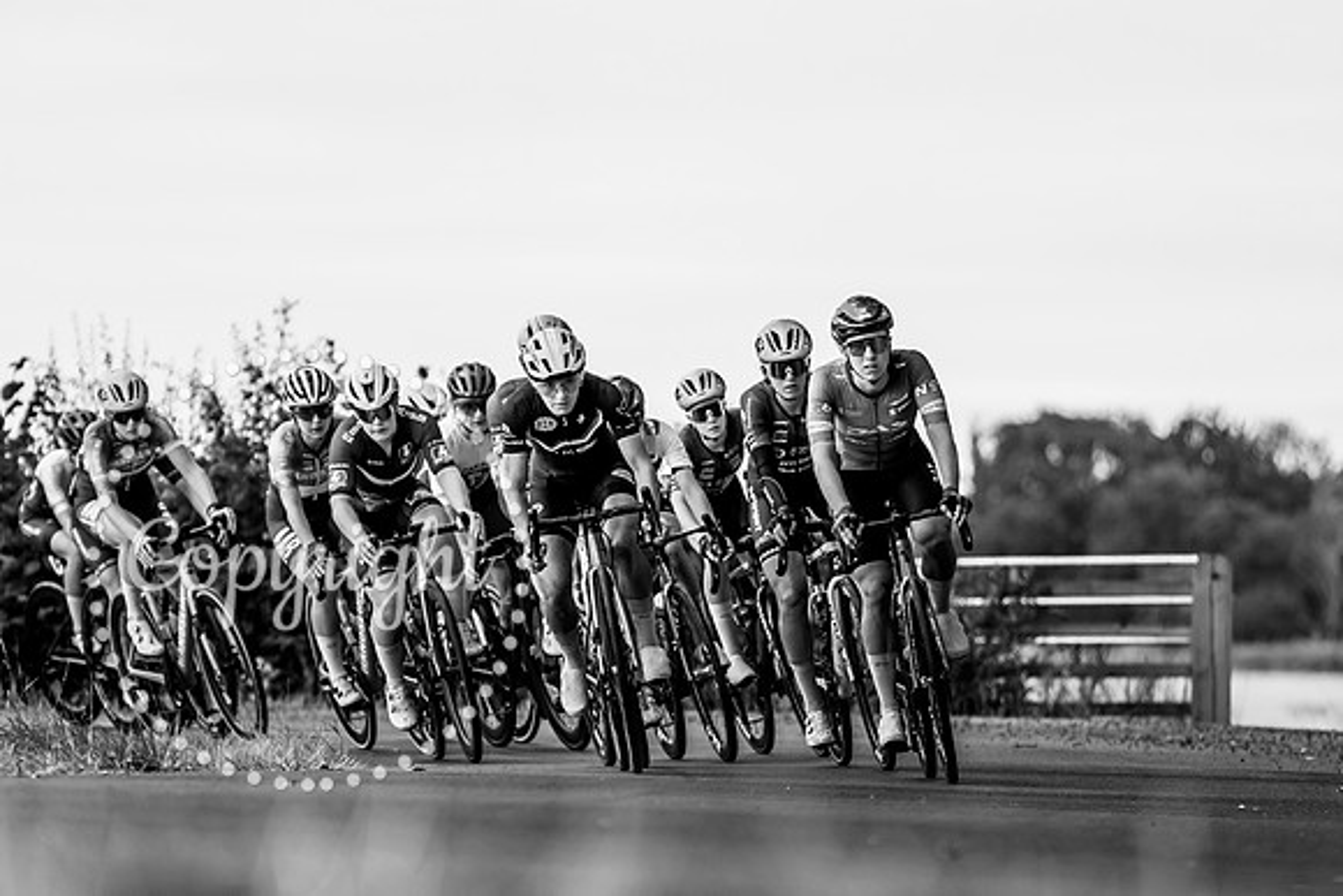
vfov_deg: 4.9
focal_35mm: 283
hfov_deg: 7.3
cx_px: 545
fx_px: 10566
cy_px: 596
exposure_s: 1/1000
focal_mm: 175
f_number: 2.8
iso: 400
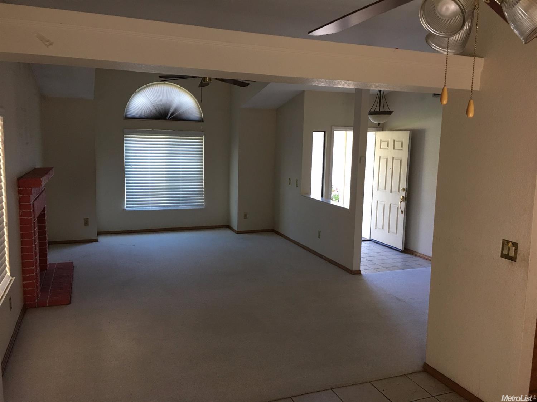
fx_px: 450
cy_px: 201
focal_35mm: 29
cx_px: 268
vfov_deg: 48.2
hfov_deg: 61.7
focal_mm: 4.15
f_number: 2.2
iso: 40
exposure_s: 1/30
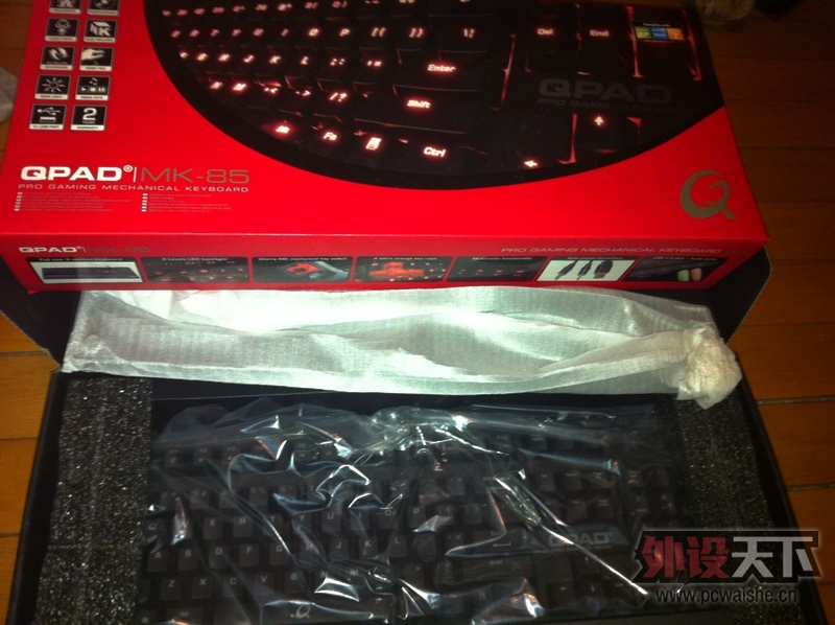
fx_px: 843
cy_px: 312
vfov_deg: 40.6
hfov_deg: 52.7
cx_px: 418
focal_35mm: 35
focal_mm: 3.85
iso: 160
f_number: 2.8
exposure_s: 1/15
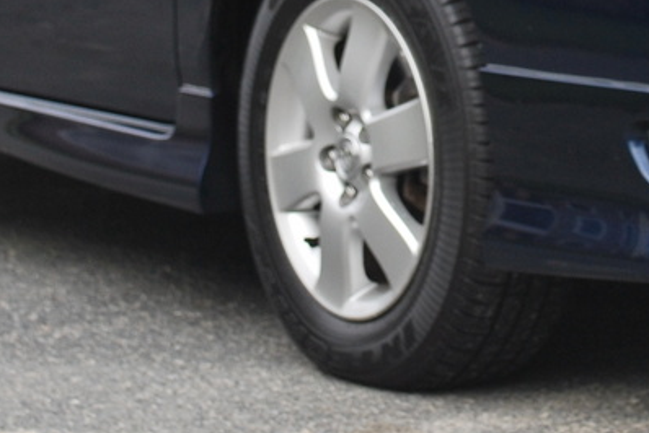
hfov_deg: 9.7
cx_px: 594
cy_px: -173
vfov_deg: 6.5
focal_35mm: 211
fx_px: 3807
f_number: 5.6
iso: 200
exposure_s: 1/125
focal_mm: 35
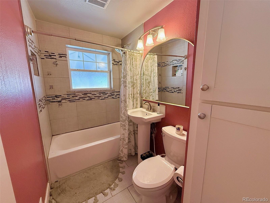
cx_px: 135
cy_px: 102
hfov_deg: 102.1
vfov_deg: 85.7
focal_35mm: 14
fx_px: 109
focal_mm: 2.22
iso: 400
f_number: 2.2
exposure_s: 1/120
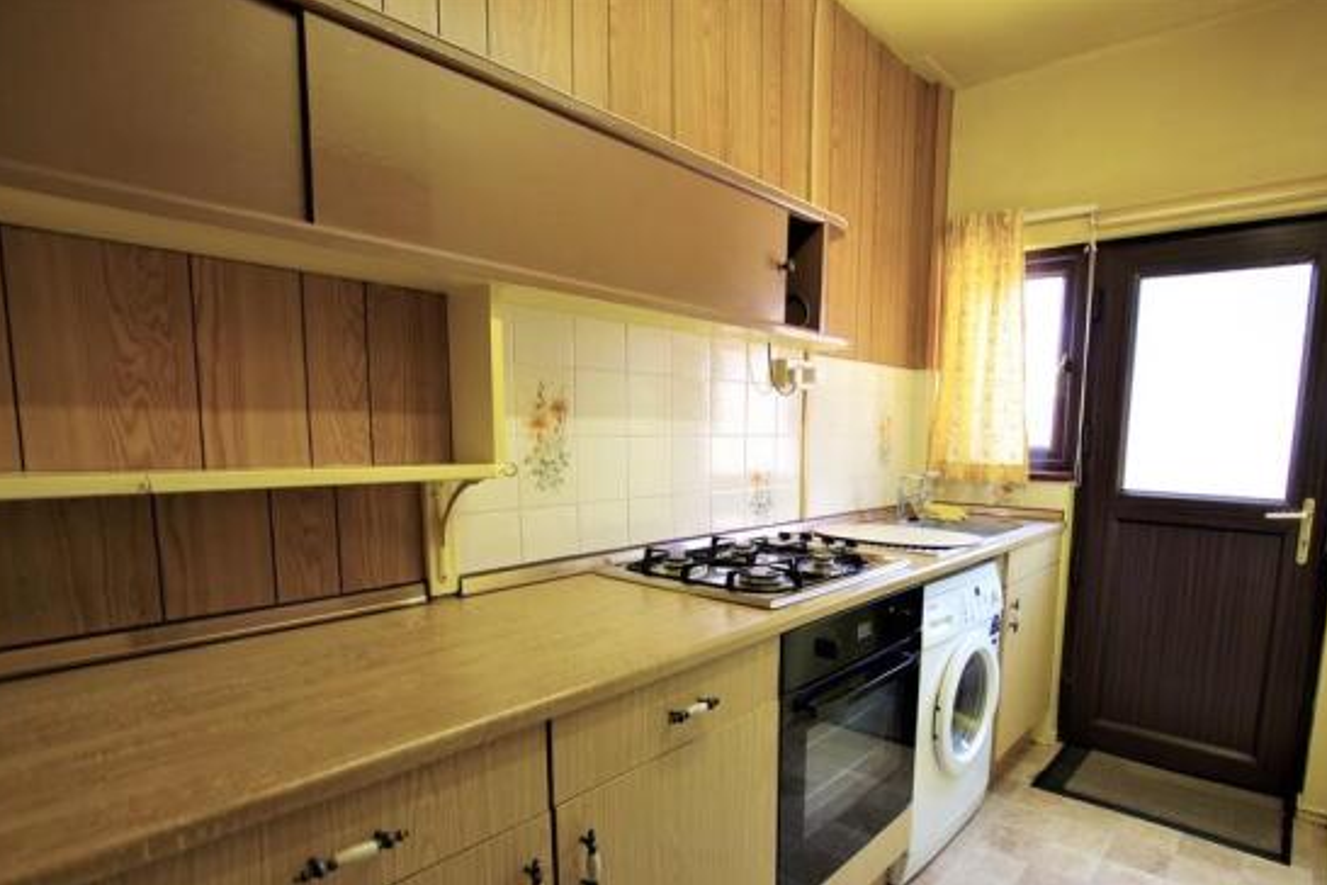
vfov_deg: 66.8
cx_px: 730
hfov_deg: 89.7
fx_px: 663
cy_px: 524
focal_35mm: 18
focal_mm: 10
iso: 400
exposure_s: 1/25
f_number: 3.5
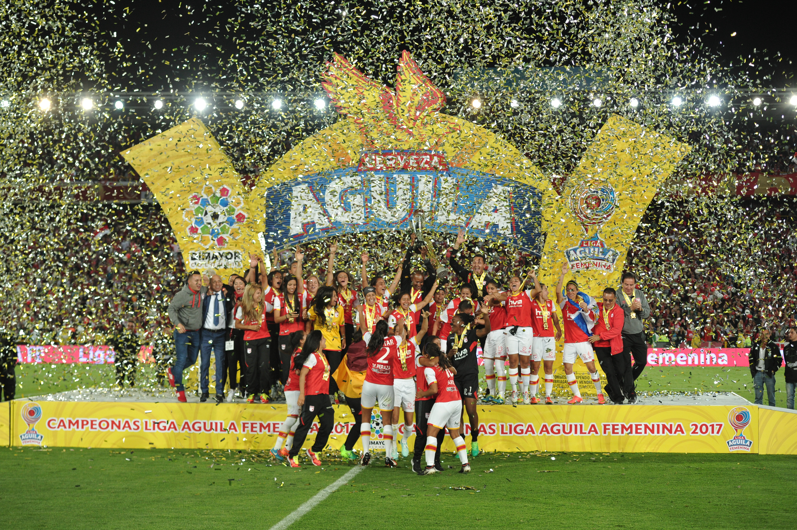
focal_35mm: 70
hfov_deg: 28.9
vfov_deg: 19.4
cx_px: 398
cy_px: 265
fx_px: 1549
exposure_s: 1/1000
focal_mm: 70
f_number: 3.2
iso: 2000
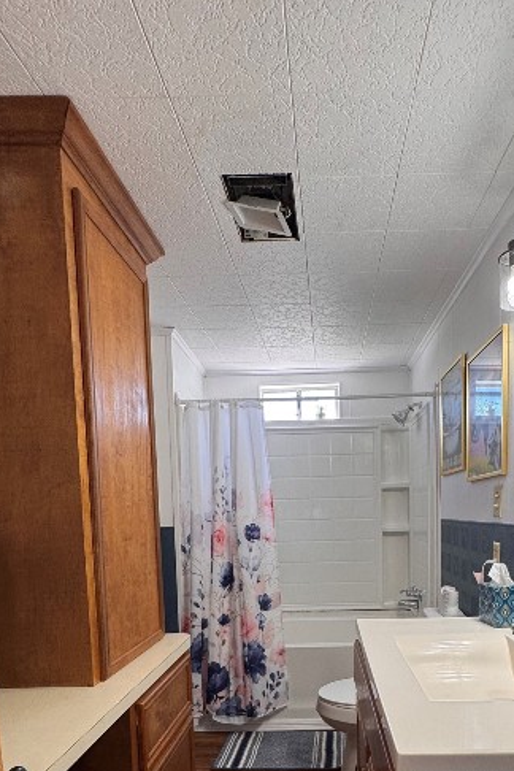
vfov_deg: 72.2
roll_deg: +2.0
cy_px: 554
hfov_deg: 54.5
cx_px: 322
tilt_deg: -5.5
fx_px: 493
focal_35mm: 23
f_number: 2.2
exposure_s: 1/120
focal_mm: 2.22
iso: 100
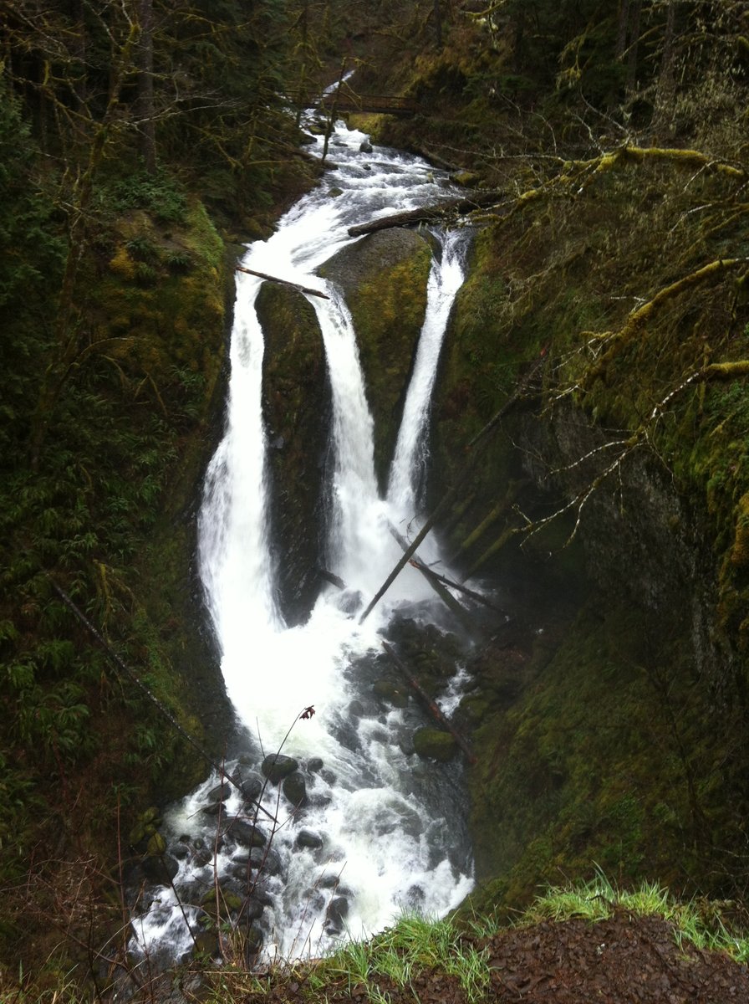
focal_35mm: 35
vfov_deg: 52.7
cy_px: 502
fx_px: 1013
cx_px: 374
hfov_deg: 40.6
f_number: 2.8
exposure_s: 1/40
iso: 80
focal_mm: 3.85
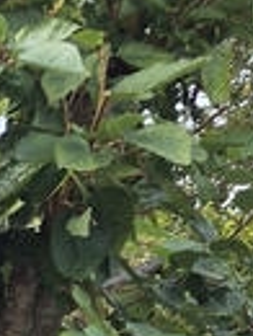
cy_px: 959
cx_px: -421
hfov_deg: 9.5
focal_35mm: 134
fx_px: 1302
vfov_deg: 10.8
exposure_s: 1/522
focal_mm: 5.4
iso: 25
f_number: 1.8
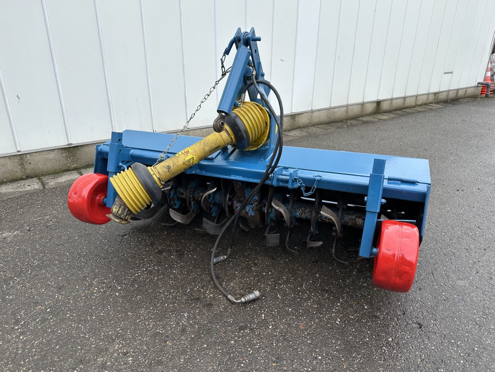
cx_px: 248
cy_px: 186
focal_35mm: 24
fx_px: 343
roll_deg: -1.5
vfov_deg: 56.8
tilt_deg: -20.7
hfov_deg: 71.6
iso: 80
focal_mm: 6.86
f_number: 1.78
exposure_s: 1/943
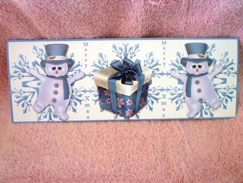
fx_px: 204
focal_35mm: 29
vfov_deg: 48.3
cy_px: 92
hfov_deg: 61.6
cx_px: 122
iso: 400
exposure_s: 1/20
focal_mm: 5.2
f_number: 3.3
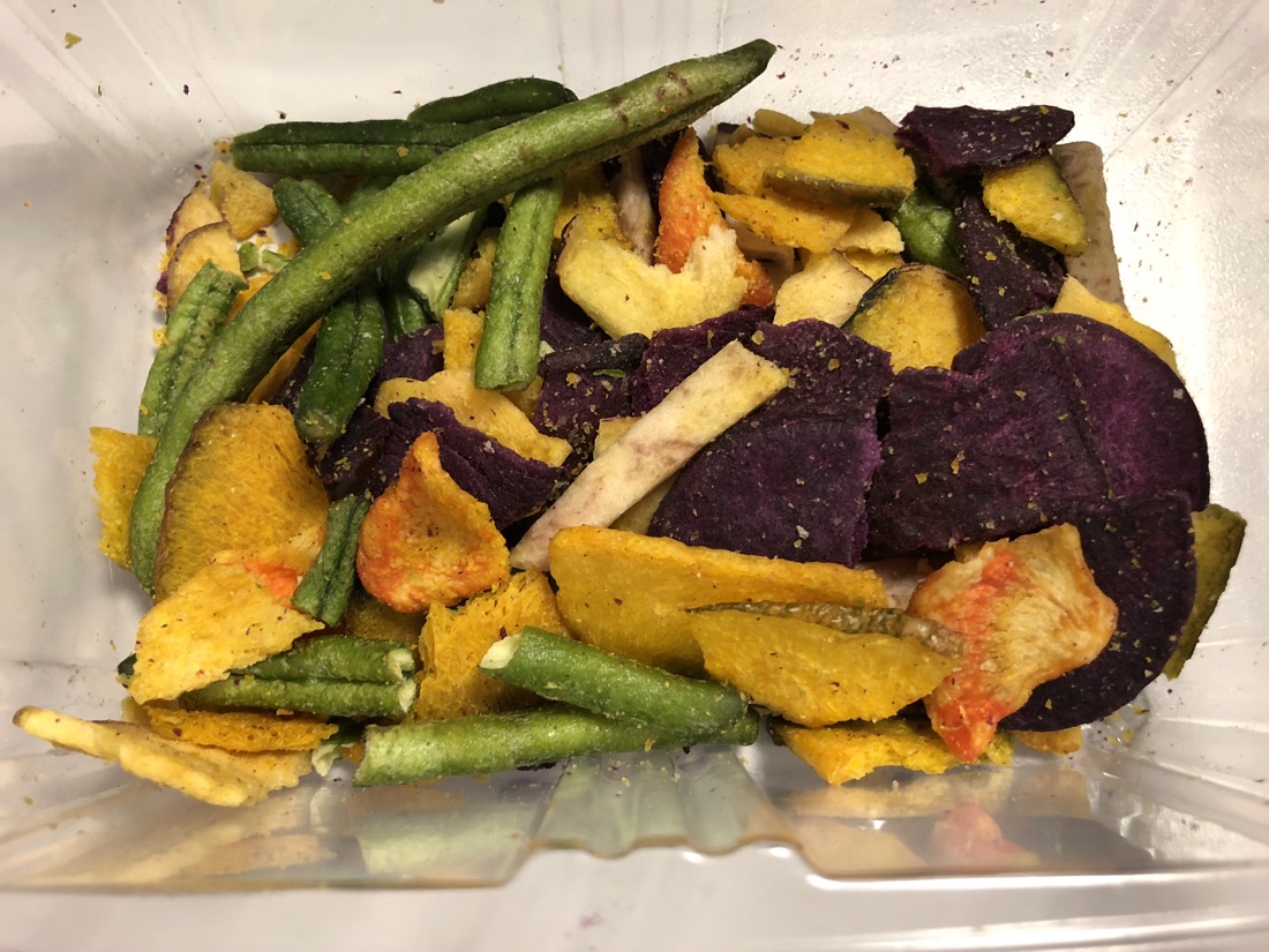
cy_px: 476
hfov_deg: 63.4
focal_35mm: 28
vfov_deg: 49.7
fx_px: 1026
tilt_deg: -77.1
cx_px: 634
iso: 64
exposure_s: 1/15
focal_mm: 4
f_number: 1.8
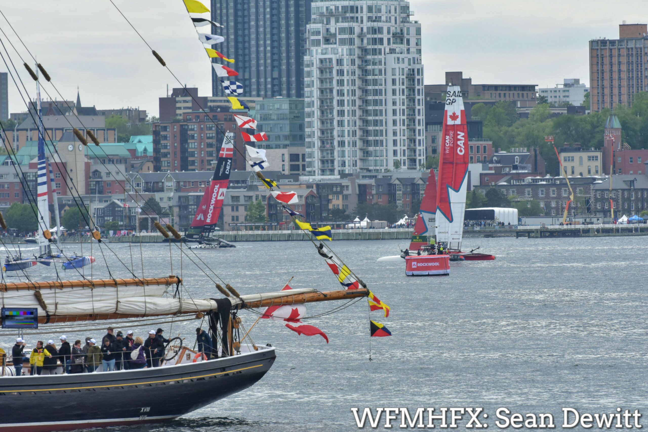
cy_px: 216
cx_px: 324
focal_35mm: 360
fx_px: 6480
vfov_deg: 3.8
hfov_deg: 5.7
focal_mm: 240
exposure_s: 1/2000
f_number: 6.3
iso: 1000
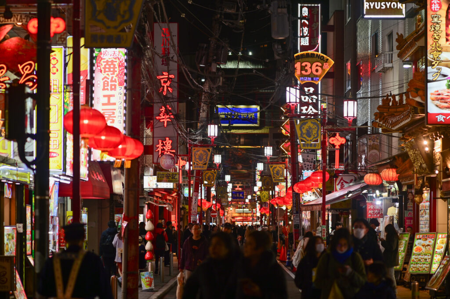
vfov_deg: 13.0
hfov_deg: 19.5
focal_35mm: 105
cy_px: 150
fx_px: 1311
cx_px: 225
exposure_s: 1/125
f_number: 2.5
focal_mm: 105
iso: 200
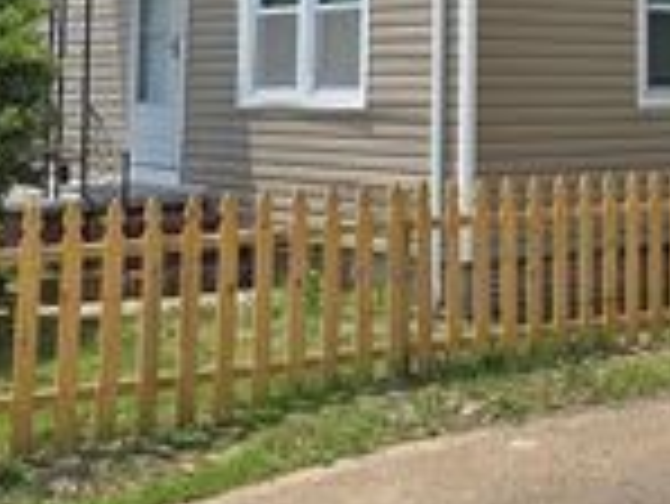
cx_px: 598
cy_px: -38
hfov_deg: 24.6
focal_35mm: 77
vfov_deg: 18.5
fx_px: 1492
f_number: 1.7
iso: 12
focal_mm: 6.3
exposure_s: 1/684
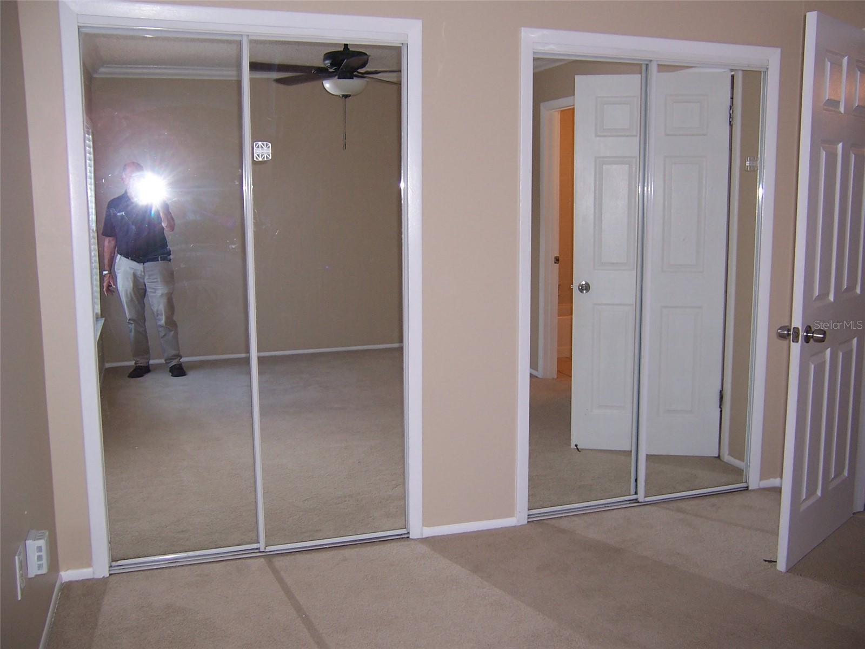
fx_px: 825
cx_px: 432
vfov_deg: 42.9
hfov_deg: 55.4
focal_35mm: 33
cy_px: 324
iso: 80
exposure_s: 1/60
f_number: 2.8
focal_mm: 5.5
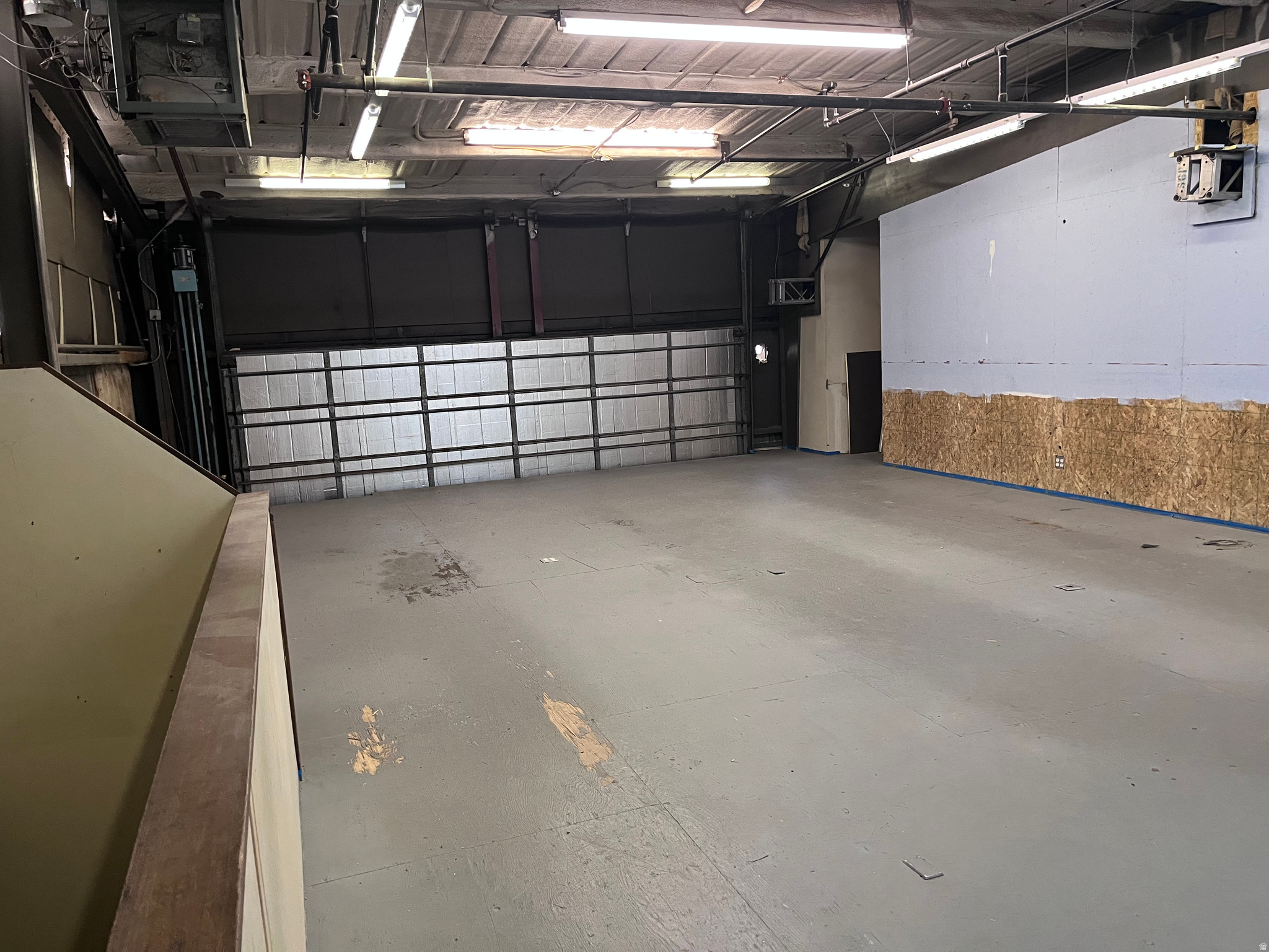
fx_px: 953
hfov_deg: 67.3
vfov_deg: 53.1
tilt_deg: -9.4
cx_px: 634
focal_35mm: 26
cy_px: 476
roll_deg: +0.8
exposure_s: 1/60
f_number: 1.6
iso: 320
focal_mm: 5.1
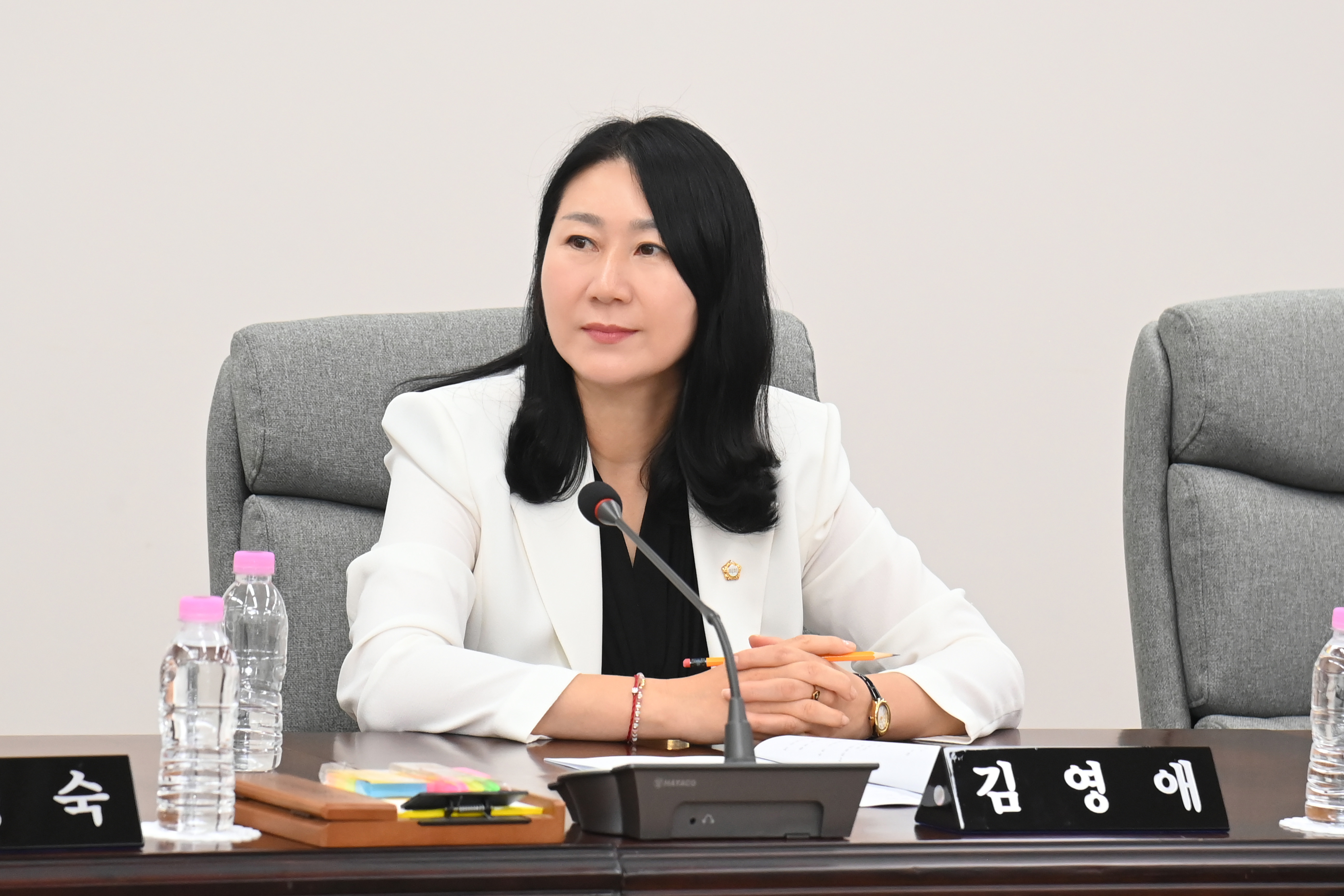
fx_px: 4480
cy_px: 448
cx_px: 672
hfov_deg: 17.1
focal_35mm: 120
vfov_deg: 11.4
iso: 3200
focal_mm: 120
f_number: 6.3
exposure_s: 1/250
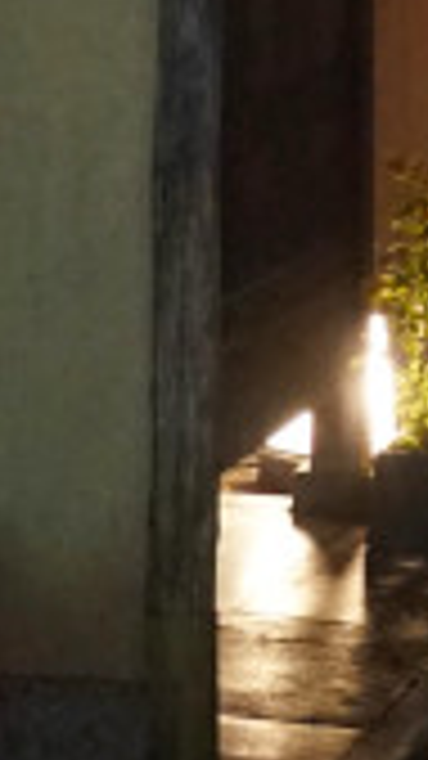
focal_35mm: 251
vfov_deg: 8.4
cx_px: 1343
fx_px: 5067
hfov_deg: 4.6
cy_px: -292
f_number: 5
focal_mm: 30
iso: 3200
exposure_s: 1/25
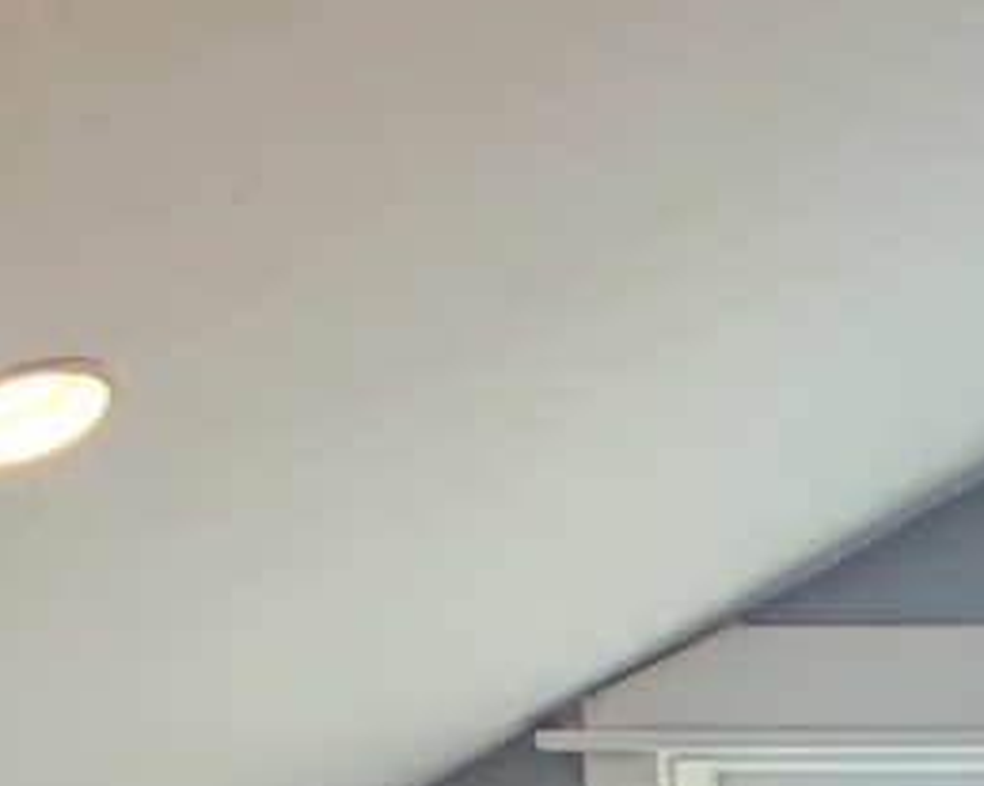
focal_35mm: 201
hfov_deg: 8.2
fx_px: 5851
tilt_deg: -8.9
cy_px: 2574
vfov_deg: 6.8
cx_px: 2906
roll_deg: +0.0
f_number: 1.8
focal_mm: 4.25
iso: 100
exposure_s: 1/60
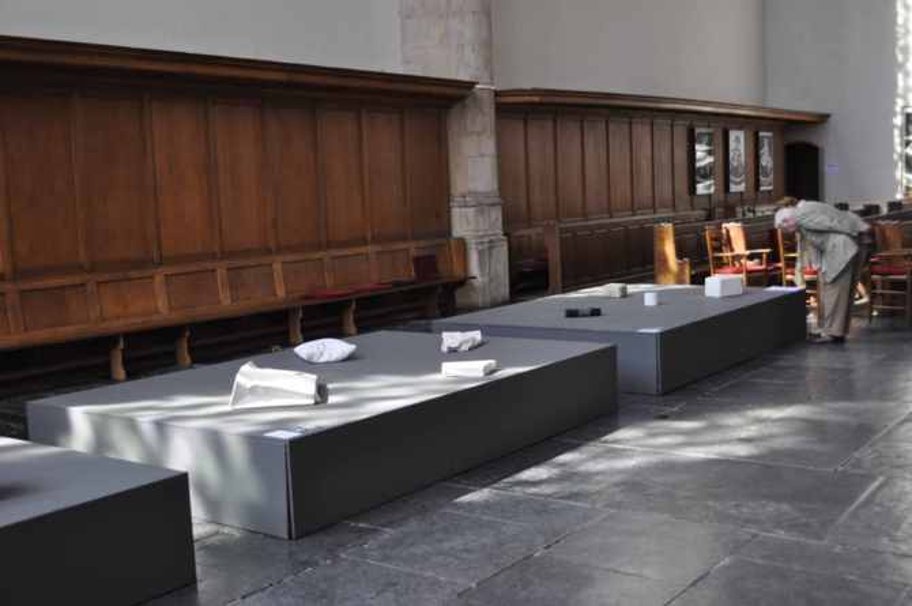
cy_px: 303
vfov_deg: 31.8
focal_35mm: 42
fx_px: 1063
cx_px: 456
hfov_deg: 46.4
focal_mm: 28
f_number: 4.5
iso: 400
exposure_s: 1/80
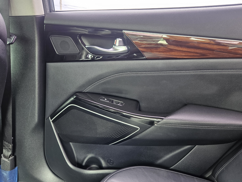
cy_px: 89
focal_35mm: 27
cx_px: 133
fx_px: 189
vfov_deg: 51.4
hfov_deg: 65.2
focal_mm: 5.4
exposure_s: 1/74.1
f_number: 1.8
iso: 320
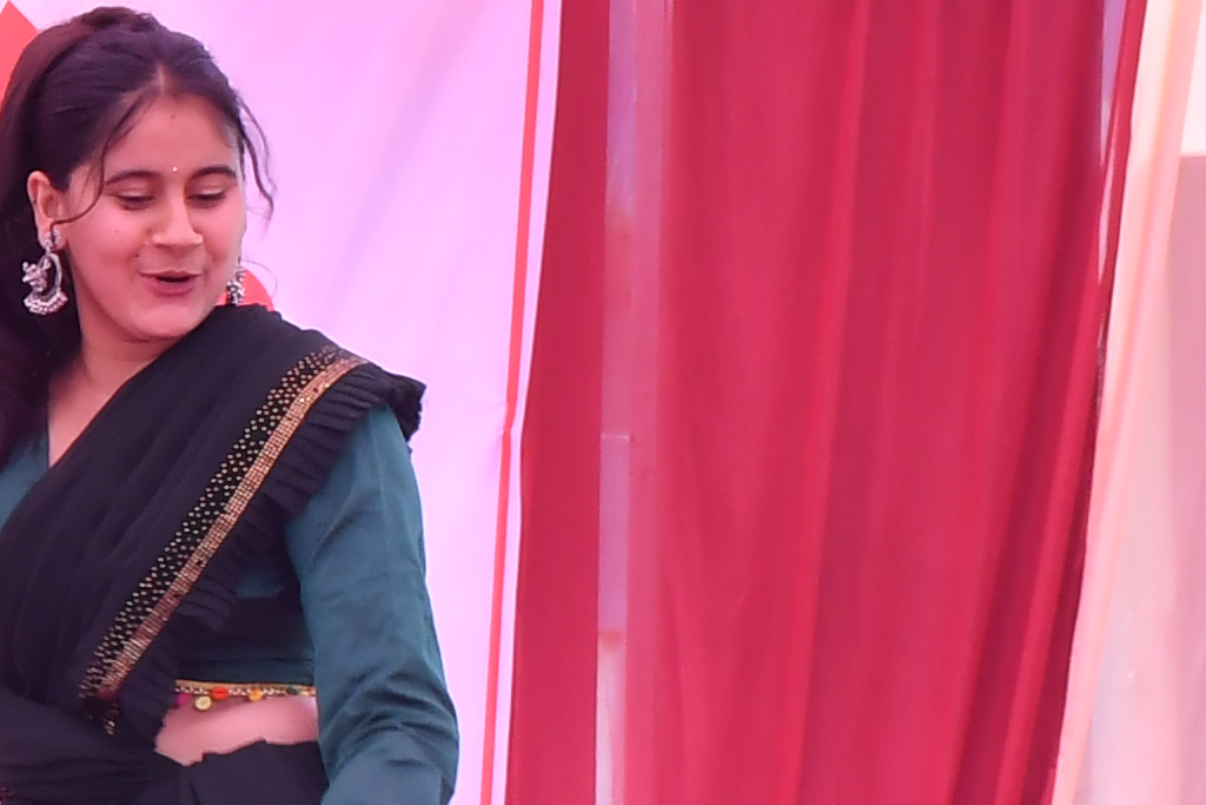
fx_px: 8744
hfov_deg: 7.5
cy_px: 654
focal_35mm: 261
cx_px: -1278
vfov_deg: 5.3
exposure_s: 1/160
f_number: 10
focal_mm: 32
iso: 400
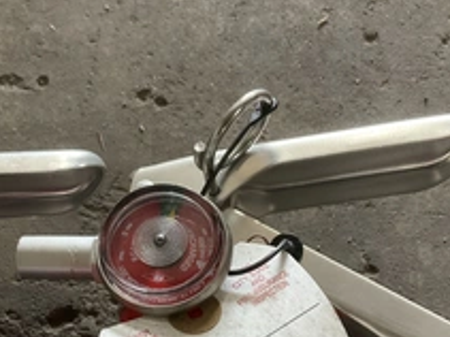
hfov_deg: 34.9
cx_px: 183
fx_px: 715
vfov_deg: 26.0
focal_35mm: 55
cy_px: 279
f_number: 1.8
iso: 160
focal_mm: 3
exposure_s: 1/60
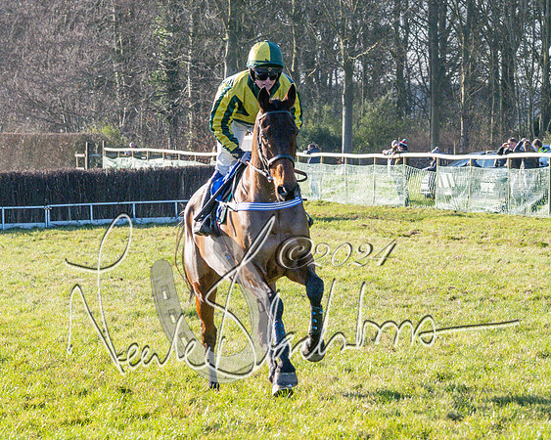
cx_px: 225
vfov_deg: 8.7
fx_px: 2907
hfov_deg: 10.8
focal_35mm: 178
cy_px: 253
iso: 400
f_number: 5
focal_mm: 76
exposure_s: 1/1600
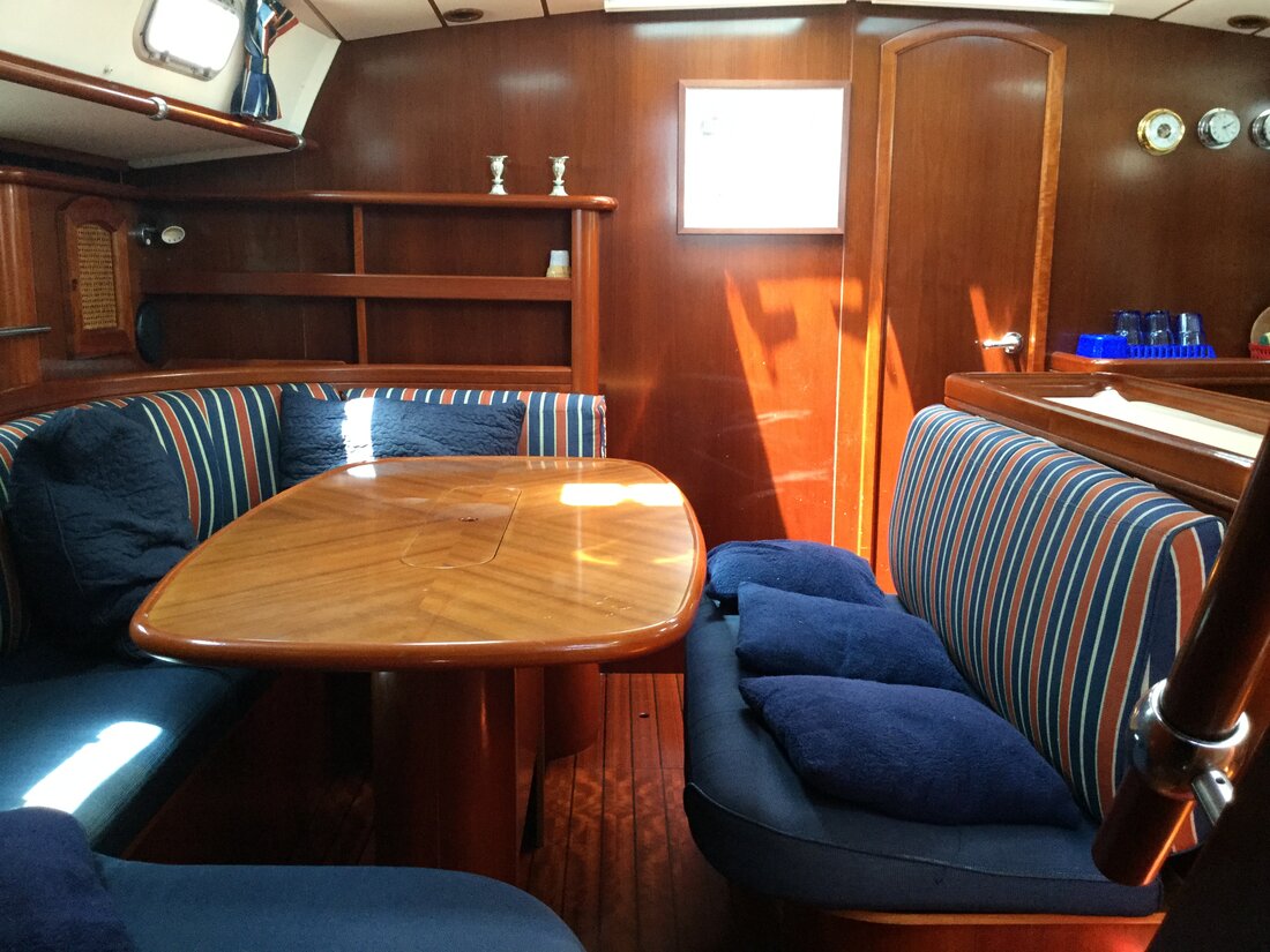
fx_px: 1137
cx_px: 635
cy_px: 476
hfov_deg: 58.4
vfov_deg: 45.4
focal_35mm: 31
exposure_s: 1/33
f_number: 2.4
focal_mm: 3.3
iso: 160
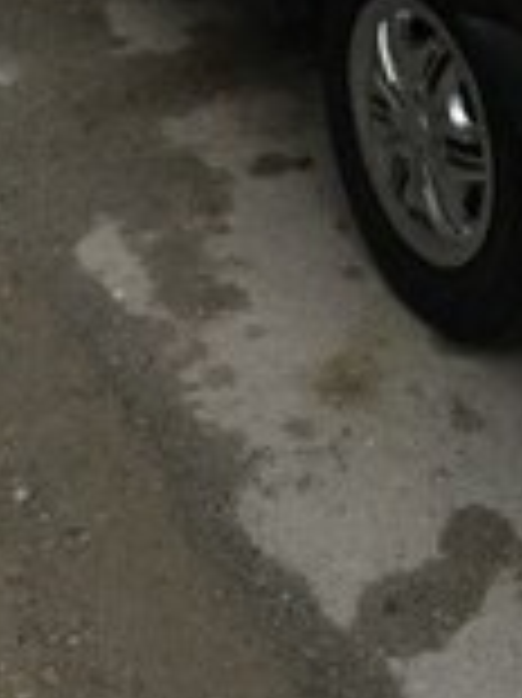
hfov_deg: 15.8
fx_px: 1872
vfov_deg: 19.7
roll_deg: +1.1
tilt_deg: -21.1
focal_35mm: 93
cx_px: 423
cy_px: -167
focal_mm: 4.15
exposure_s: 1/17
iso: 500
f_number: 2.2
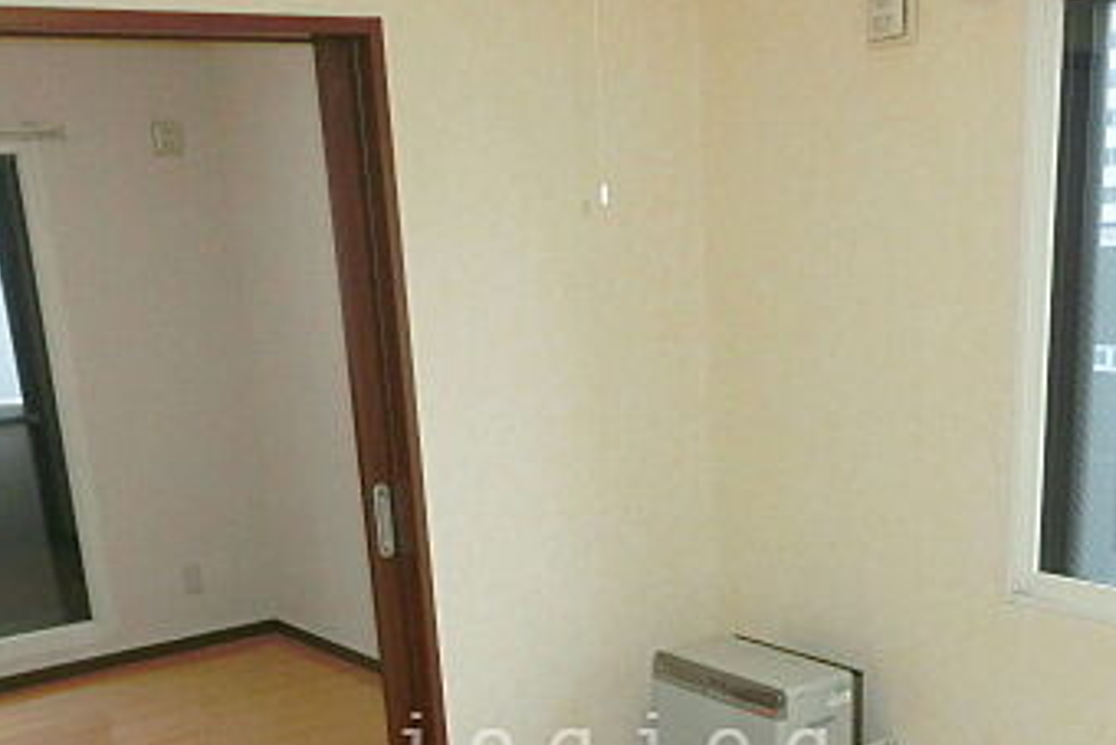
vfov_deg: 27.0
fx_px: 1458
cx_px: 620
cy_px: 752
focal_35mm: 47
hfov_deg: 41.8
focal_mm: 4.24
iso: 400
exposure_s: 1/200
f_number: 3
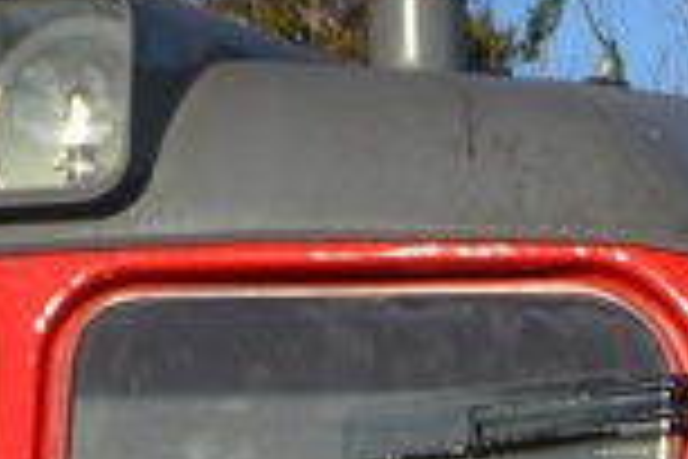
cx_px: 558
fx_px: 6515
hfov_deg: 6.0
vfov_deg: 4.0
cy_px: 1053
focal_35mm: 341
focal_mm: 29
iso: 100
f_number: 8
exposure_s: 1/250
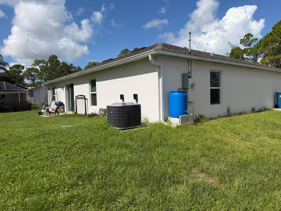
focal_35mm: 24
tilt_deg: -1.2
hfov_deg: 71.6
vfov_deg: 56.8
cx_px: 140
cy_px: 106
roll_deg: +2.2
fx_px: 195
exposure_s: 1/7353
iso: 80
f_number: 1.78
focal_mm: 6.76
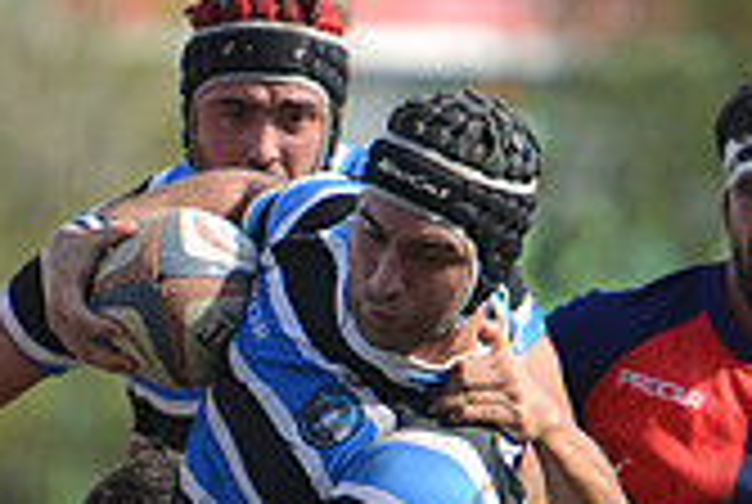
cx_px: 99
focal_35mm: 935
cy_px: 821
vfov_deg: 1.5
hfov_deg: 2.2
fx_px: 19566
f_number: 4
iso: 320
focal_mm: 270
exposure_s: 1/800
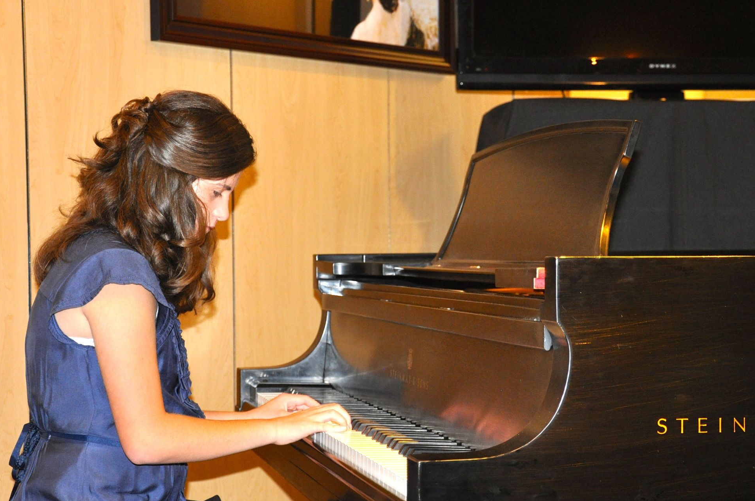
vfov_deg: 17.4
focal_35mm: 78
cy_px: 288
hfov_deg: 26.0
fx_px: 1634
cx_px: 411
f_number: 4.5
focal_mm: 40
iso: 800
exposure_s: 1/60
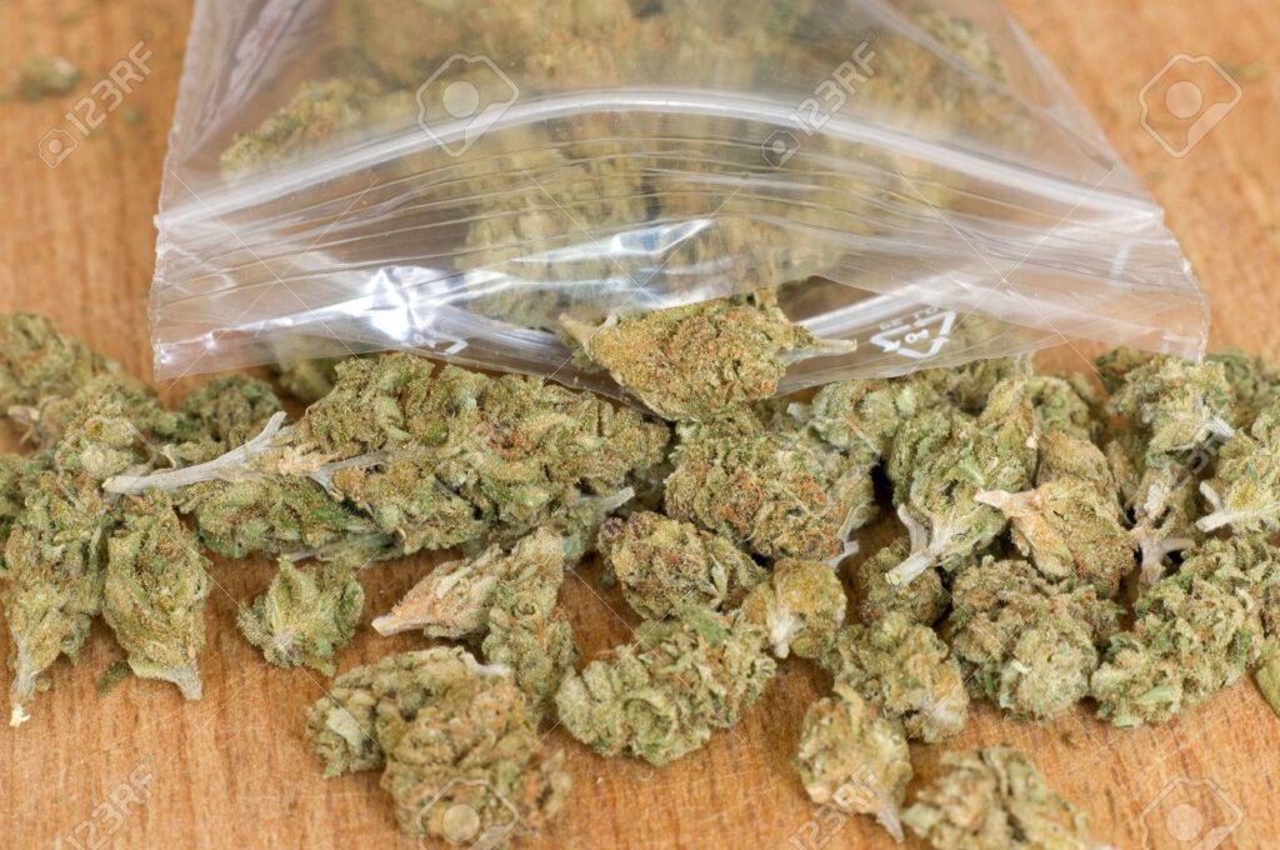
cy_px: 425
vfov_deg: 10.7
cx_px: 640
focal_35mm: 128
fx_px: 4528
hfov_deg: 16.1
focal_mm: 85
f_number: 16
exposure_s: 1/2
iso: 200
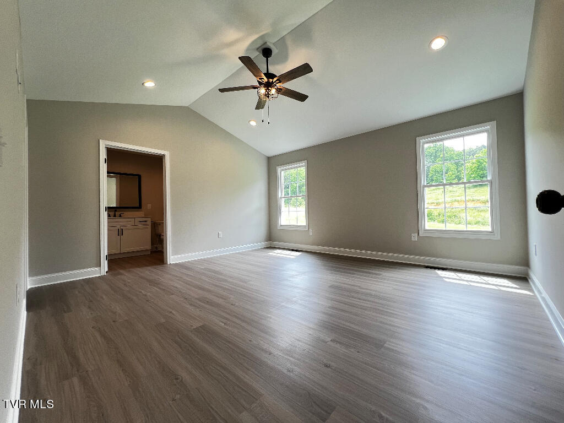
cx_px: 282
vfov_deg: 89.9
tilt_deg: +0.6
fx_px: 212
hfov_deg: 106.2
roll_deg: +1.5
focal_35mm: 13
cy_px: 212
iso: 125
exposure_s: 1/120
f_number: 1.8
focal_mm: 1.57
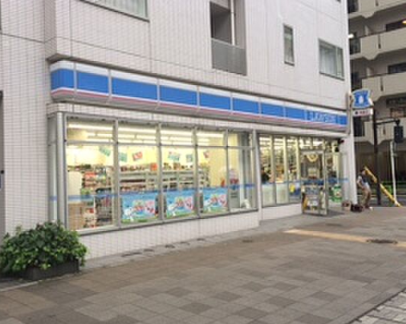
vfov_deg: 43.3
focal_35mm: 34
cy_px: 158
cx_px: 179
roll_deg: +1.9
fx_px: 408
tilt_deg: +1.7
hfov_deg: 52.7
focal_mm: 4.15
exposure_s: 1/40
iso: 40
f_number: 2.2
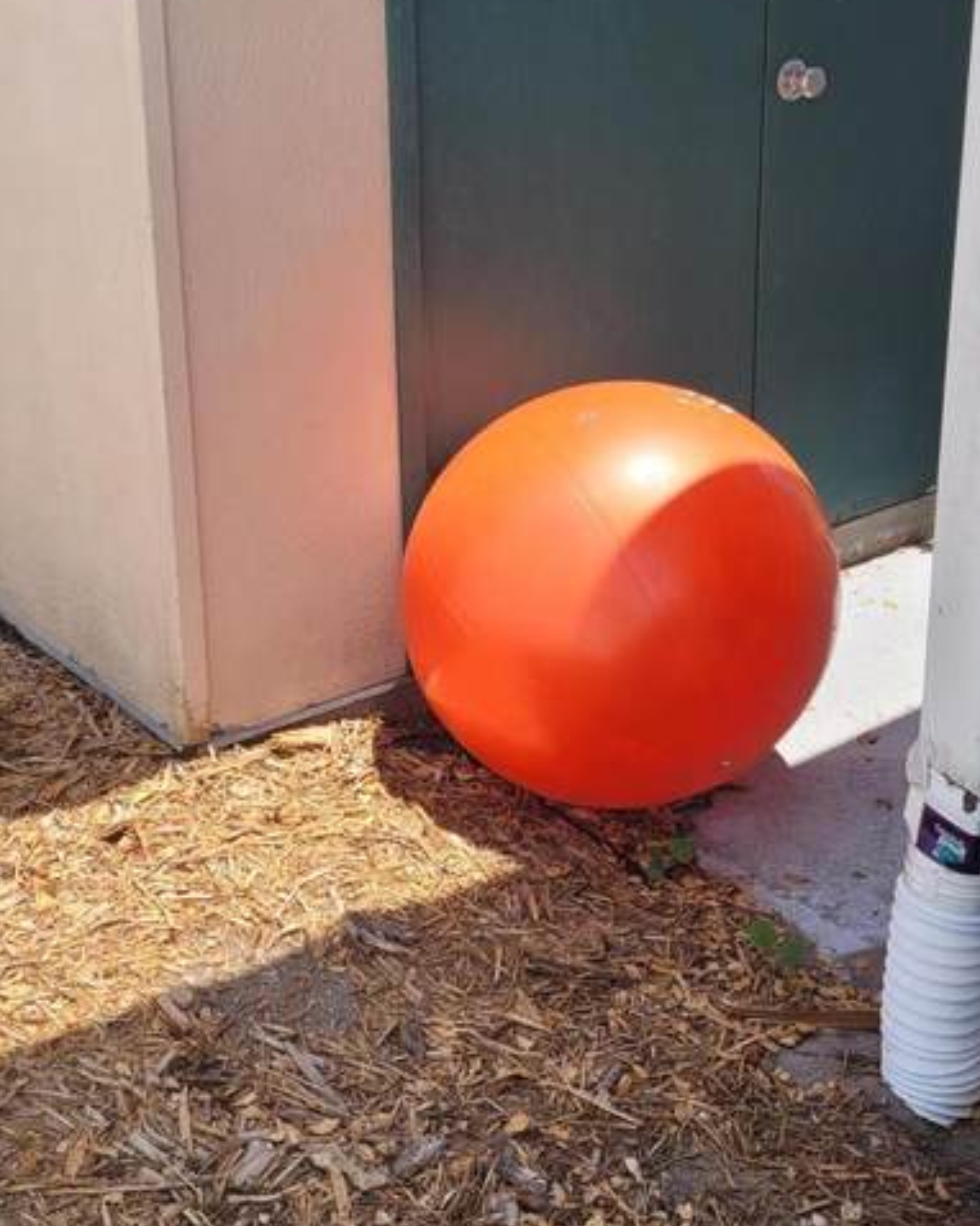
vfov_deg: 36.3
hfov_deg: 29.3
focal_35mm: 51
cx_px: 262
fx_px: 1850
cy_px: 413
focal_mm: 5.4
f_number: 1.8
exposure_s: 1/1402
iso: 40
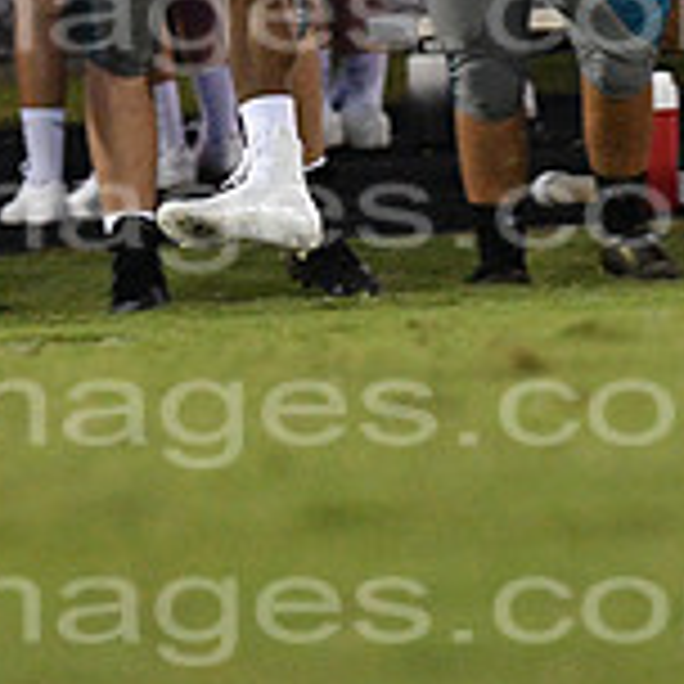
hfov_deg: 1.2
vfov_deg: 1.2
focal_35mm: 1455
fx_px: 32527
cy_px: -79
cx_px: -202
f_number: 4.5
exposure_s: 1/800
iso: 6400
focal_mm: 300
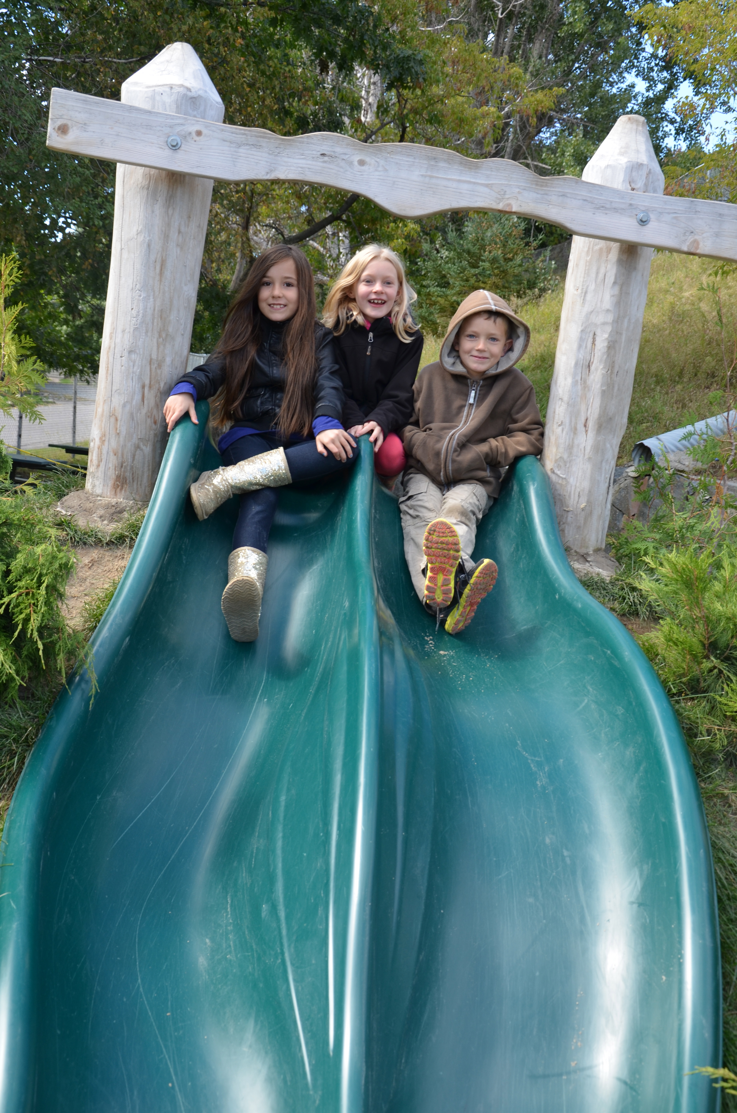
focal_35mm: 42
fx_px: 1295
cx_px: 368
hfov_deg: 31.8
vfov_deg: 46.5
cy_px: 556
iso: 200
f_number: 6.3
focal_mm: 28
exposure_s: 1/160
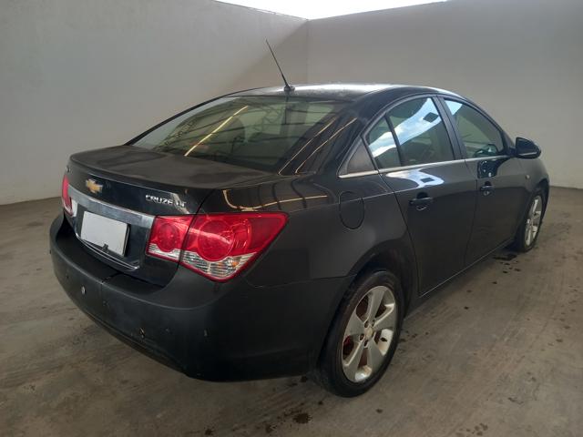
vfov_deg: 54.9
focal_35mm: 25
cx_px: 292
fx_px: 421
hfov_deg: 69.4
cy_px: 218
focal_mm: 4.6
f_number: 2
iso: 64
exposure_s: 1/60
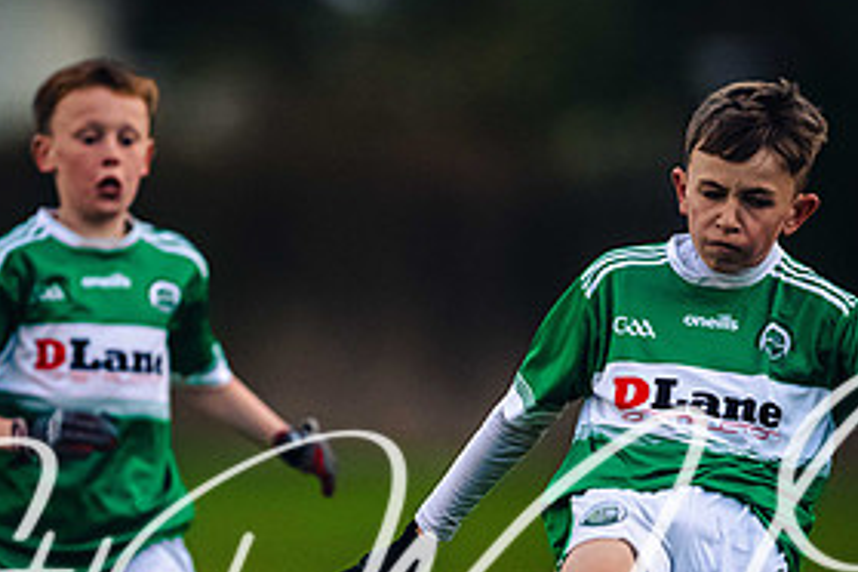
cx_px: 396
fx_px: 20853
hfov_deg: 2.4
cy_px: 372
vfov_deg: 1.6
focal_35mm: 875
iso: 3200
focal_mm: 400
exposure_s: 1/640
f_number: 2.8
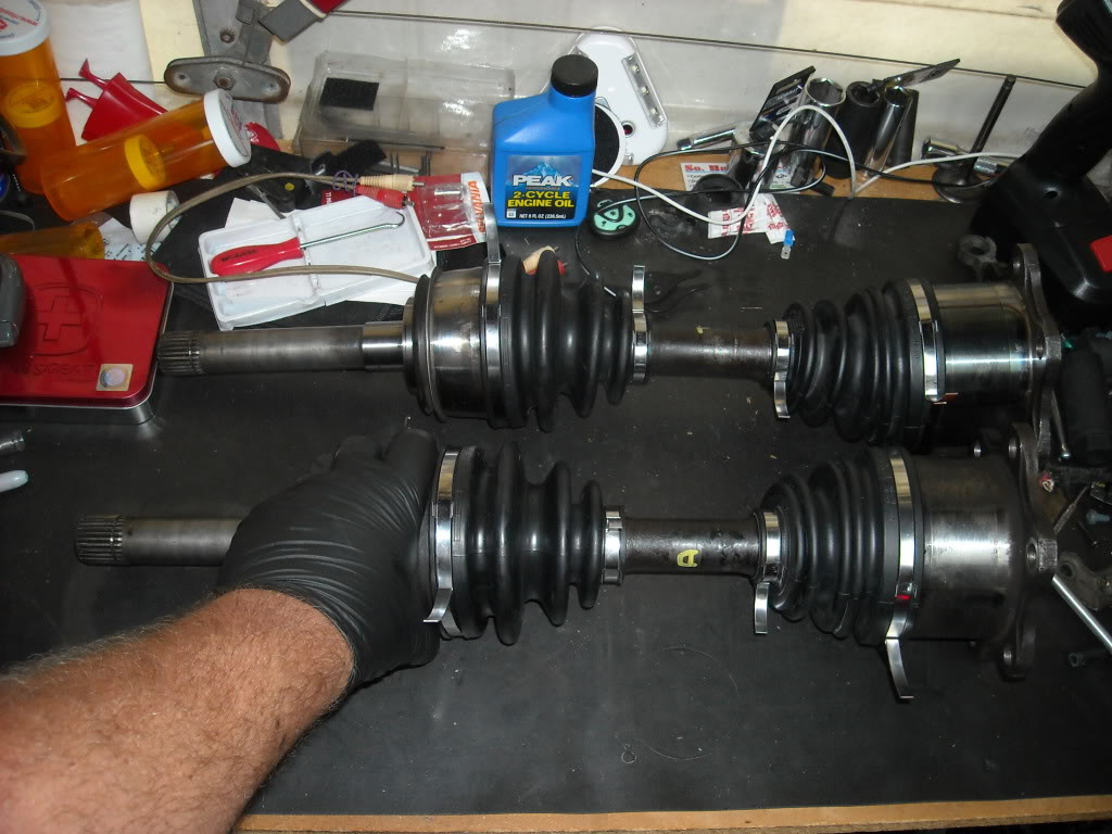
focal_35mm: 35
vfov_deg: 40.7
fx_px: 1124
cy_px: 417
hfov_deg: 52.6
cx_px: 556
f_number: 2.8
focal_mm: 5.7
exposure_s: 1/60
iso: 200
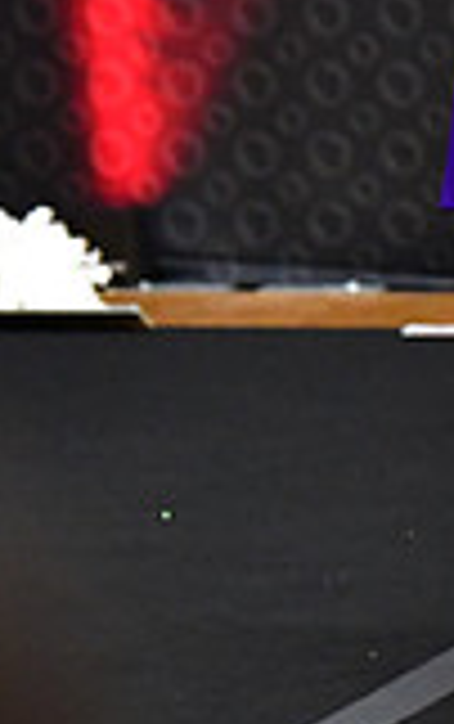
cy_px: 65
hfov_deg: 1.6
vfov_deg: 2.6
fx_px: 15736
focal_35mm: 797
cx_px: 1191
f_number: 3.5
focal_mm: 145
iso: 5000
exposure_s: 1/500
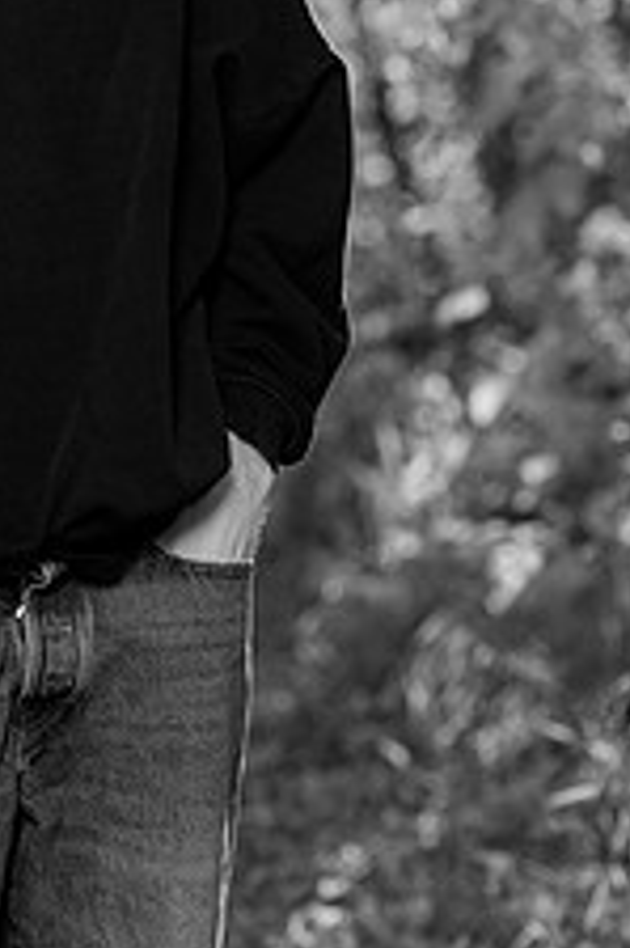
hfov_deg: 7.0
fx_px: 5126
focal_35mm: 195
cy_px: 144
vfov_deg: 10.5
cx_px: 101
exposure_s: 1/160
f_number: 3.2
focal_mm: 97
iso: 400
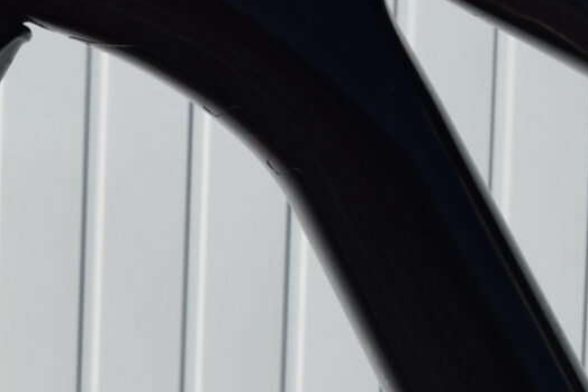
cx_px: -397
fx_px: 5517
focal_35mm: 338
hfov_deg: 6.0
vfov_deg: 4.0
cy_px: 931
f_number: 10
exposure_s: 1/400
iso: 200
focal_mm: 46
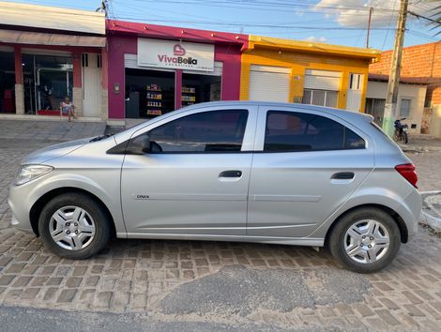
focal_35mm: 26
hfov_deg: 67.2
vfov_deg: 53.2
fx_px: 332
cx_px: 220
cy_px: 166
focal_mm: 4.25
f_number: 1.8
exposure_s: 1/317
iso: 32
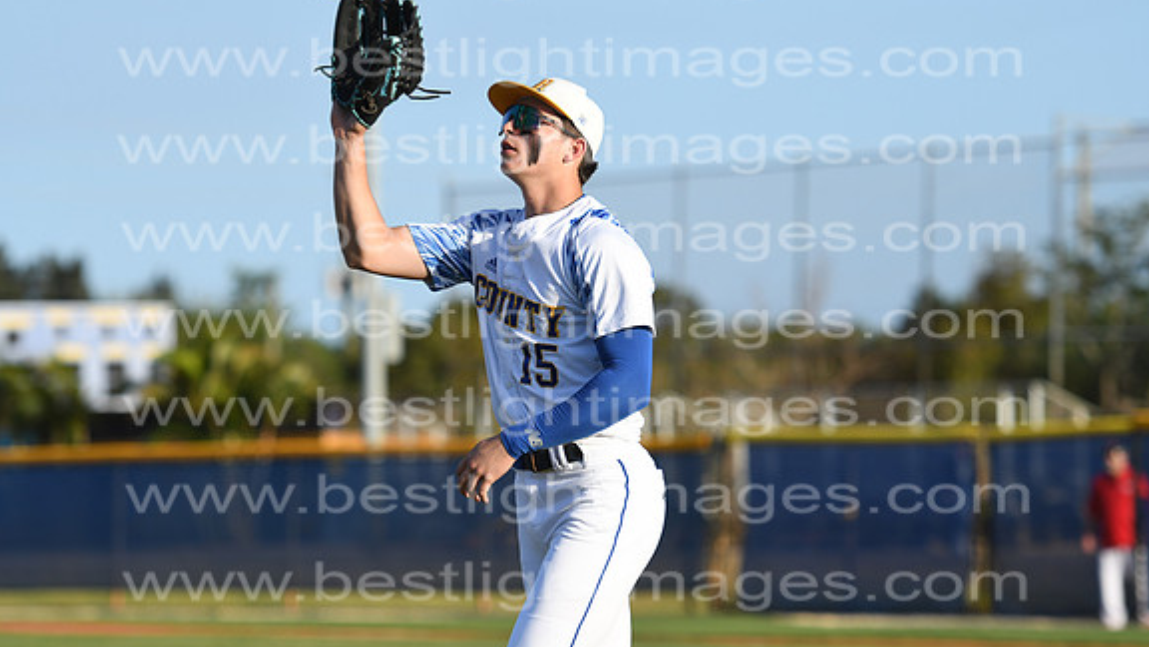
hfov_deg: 10.1
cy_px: 281
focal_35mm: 214
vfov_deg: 5.7
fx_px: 6506
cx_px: 576
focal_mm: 135
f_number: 2.8
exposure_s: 1/1600
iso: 100
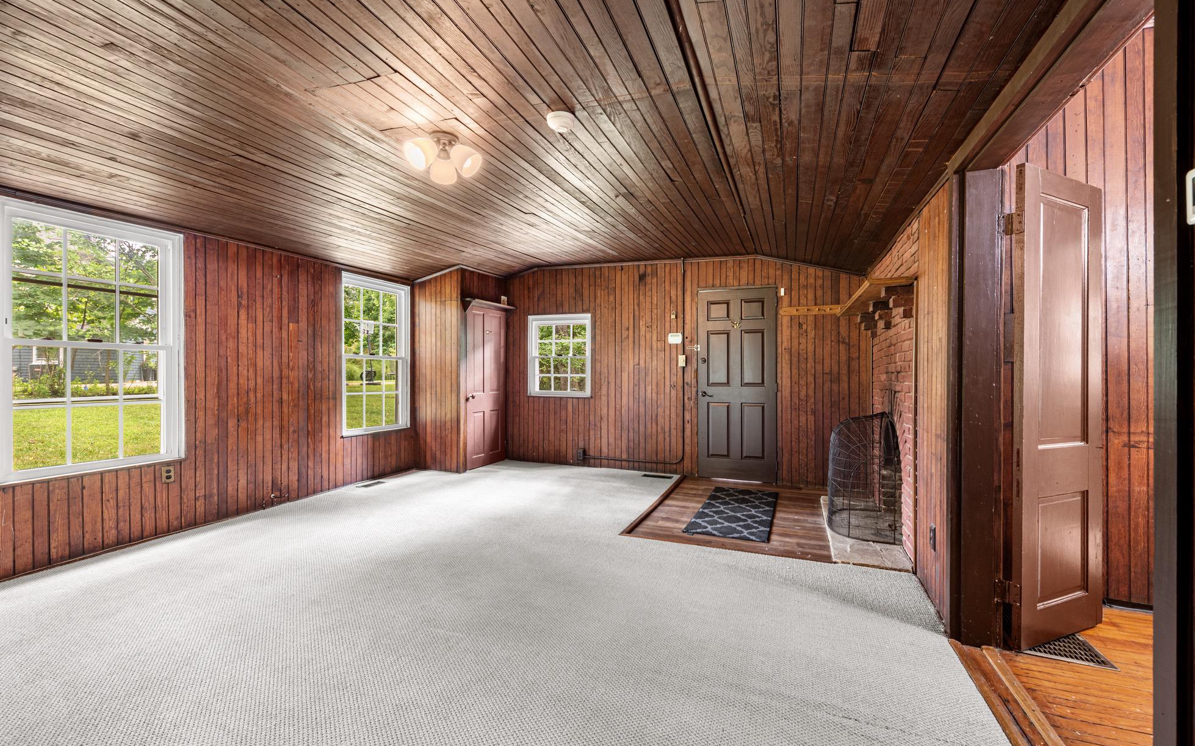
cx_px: 605
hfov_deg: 97.8
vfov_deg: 71.2
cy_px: 377
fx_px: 521
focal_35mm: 16
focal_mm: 15
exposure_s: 2.5
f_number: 8
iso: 320
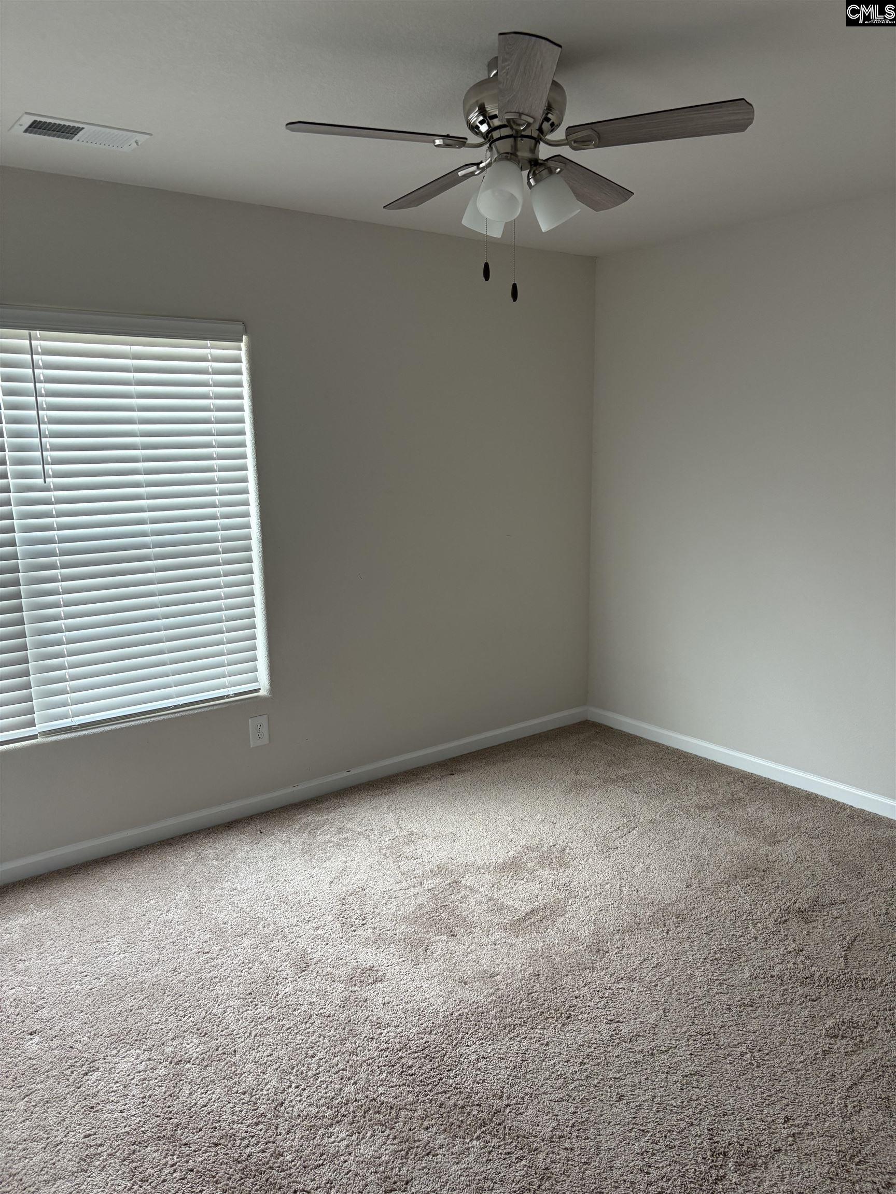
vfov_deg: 67.3
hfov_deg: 53.1
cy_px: 597
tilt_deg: -9.9
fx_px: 897
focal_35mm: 26
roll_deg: +1.5
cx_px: 448
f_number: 1.6
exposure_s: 1/91
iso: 125
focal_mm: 5.96
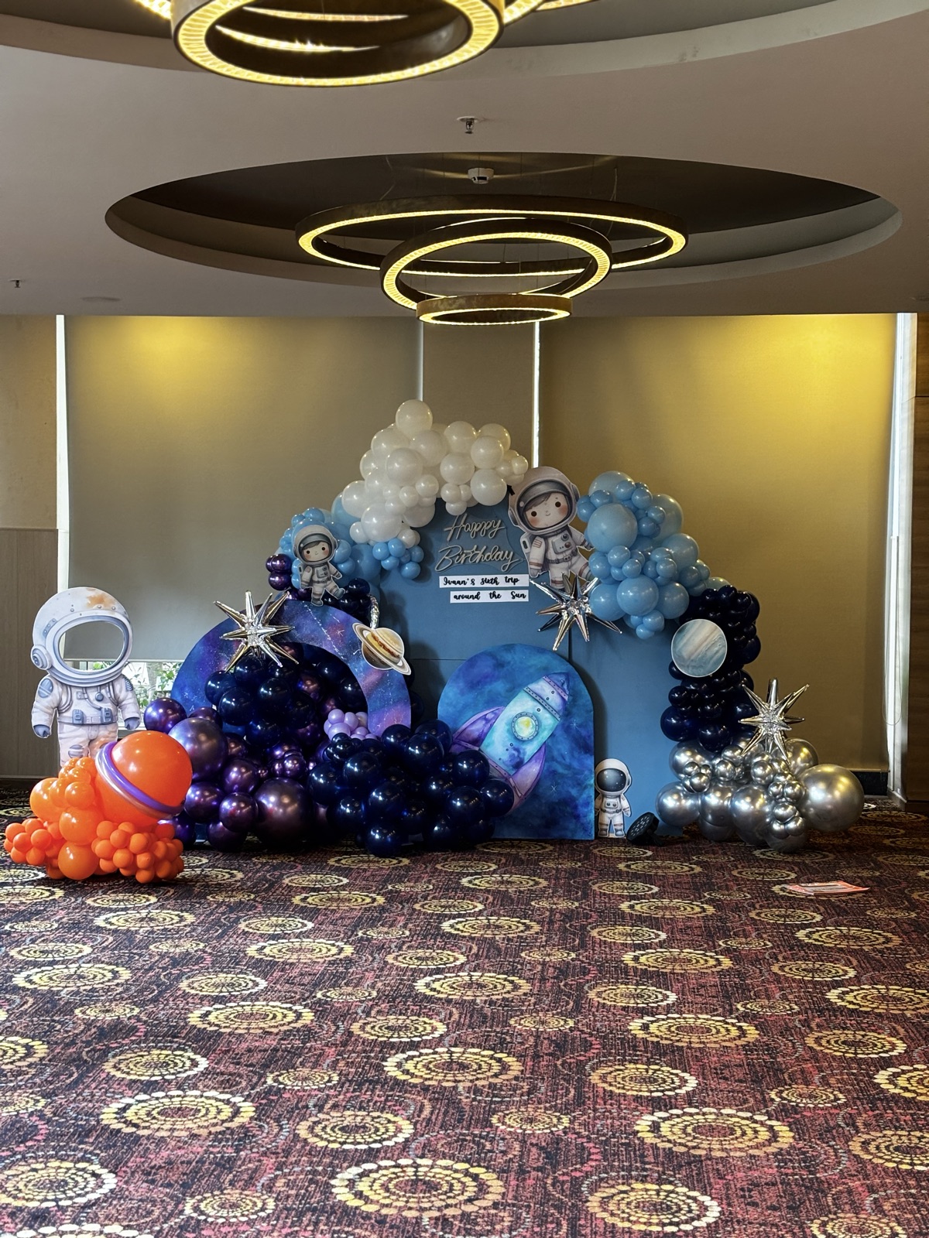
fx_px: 1861
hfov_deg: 28.0
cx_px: 464
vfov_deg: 36.8
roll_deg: -1.0
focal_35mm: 52
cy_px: 619
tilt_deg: -3.1
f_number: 1.6
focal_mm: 5.96
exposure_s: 1/33
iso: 160
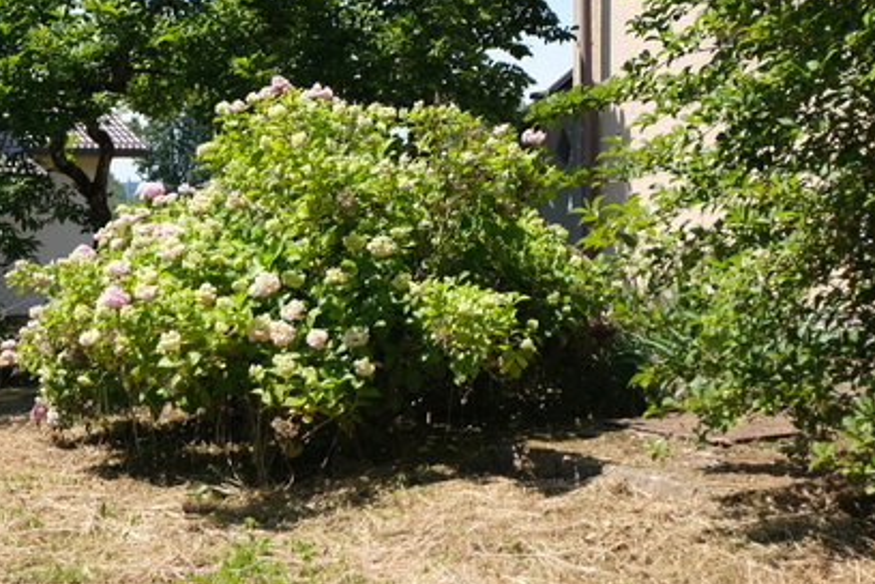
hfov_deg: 34.9
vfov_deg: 23.8
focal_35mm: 57
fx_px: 1385
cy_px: 273
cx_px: 339
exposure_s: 1/680
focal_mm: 20.9
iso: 160
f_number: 4
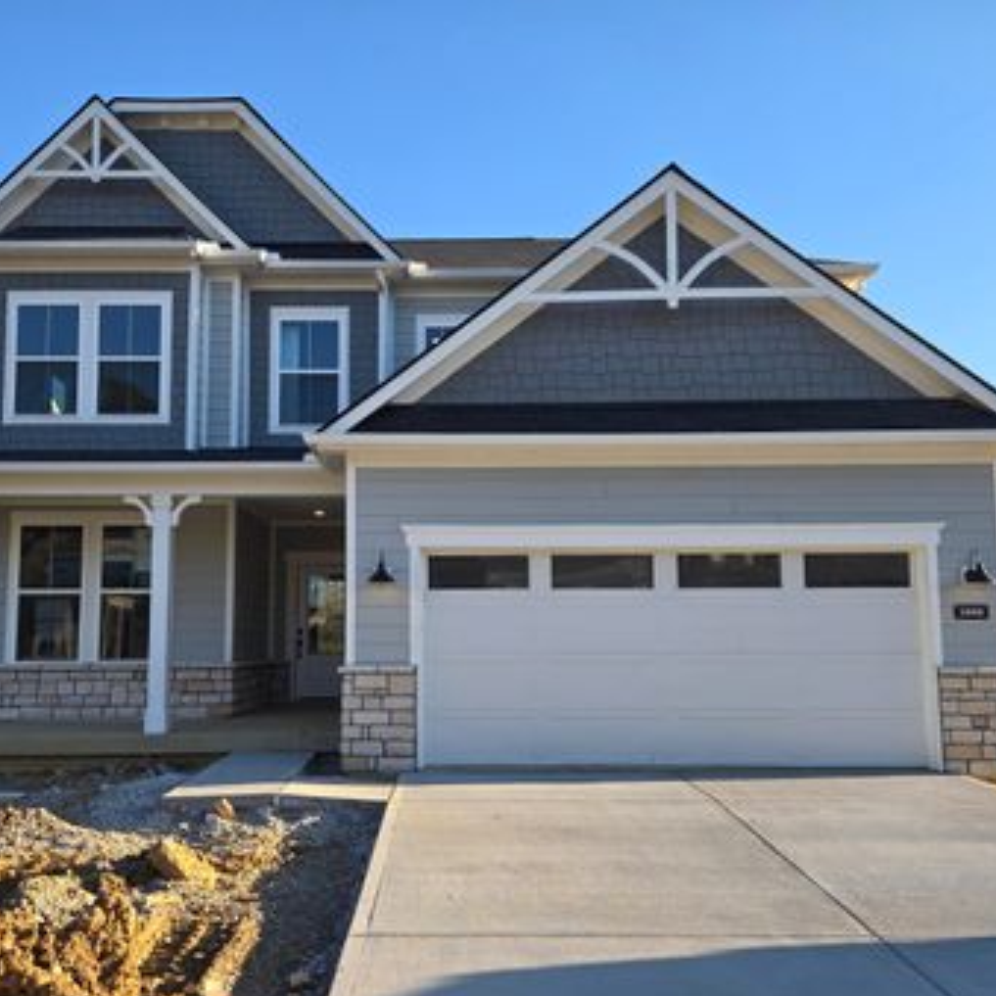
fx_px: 977
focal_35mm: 30
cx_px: 450
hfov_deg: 53.9
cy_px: 548
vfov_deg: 53.9
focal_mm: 5.4
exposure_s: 1/640
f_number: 1.8
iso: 25
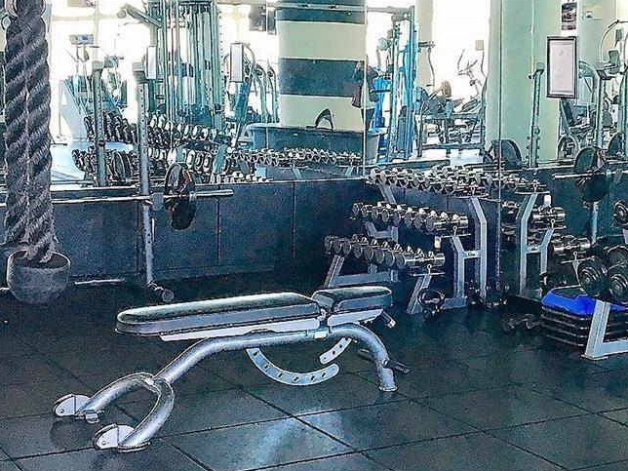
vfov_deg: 20.3
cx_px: 446
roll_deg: -0.4
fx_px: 1306
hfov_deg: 26.8
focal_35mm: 72
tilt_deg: -2.6
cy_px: 141
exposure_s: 1/30
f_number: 2.2
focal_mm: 4.15
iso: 25
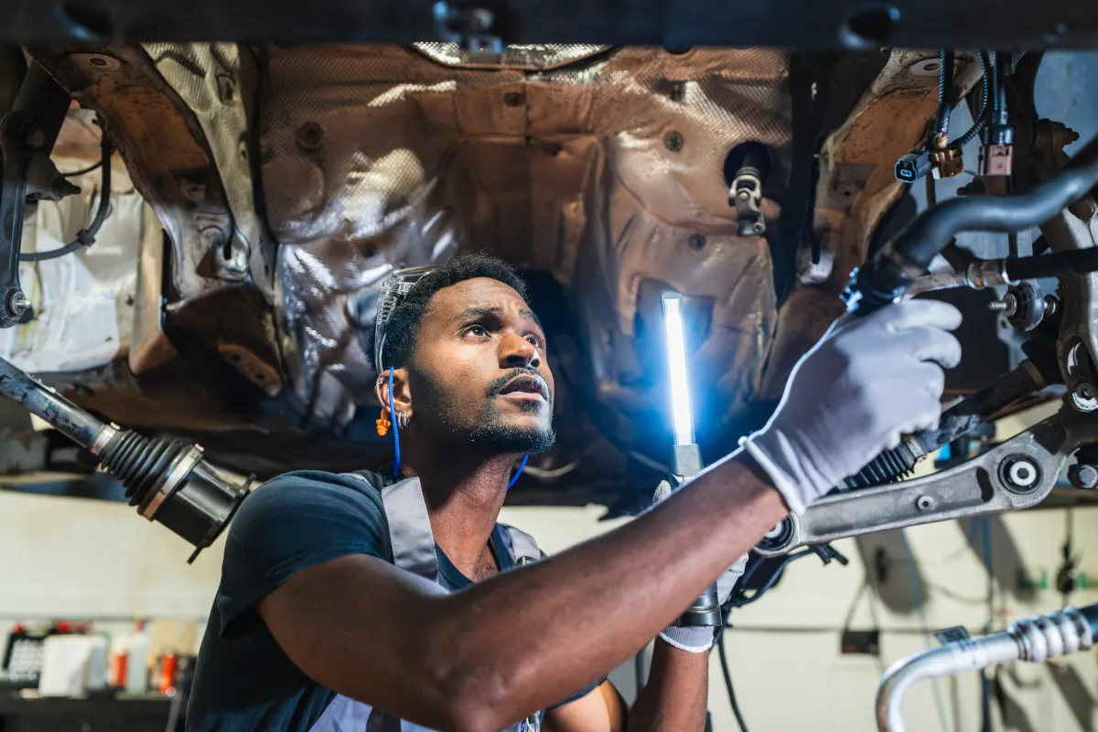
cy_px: 366
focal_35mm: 35
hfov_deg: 54.4
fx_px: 1067
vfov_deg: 37.9
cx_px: 549
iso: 4000
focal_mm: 35
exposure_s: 1/320
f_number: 2.8
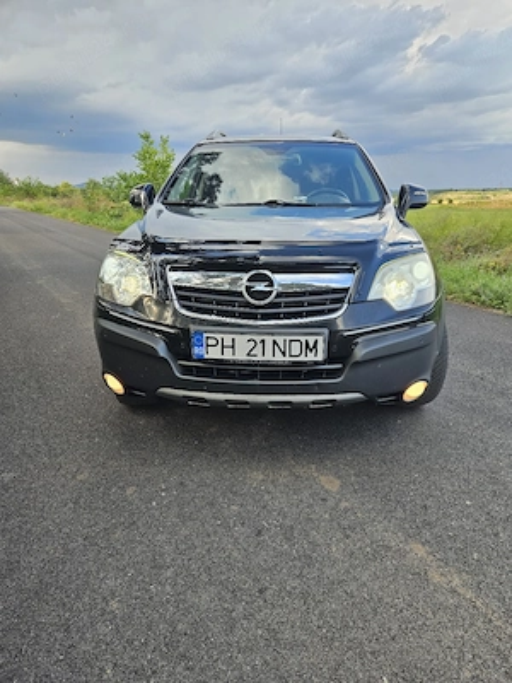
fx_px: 454
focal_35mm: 23
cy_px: 342
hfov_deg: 58.9
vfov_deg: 73.9
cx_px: 256
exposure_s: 1/217
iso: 25
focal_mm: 5.4
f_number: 1.8
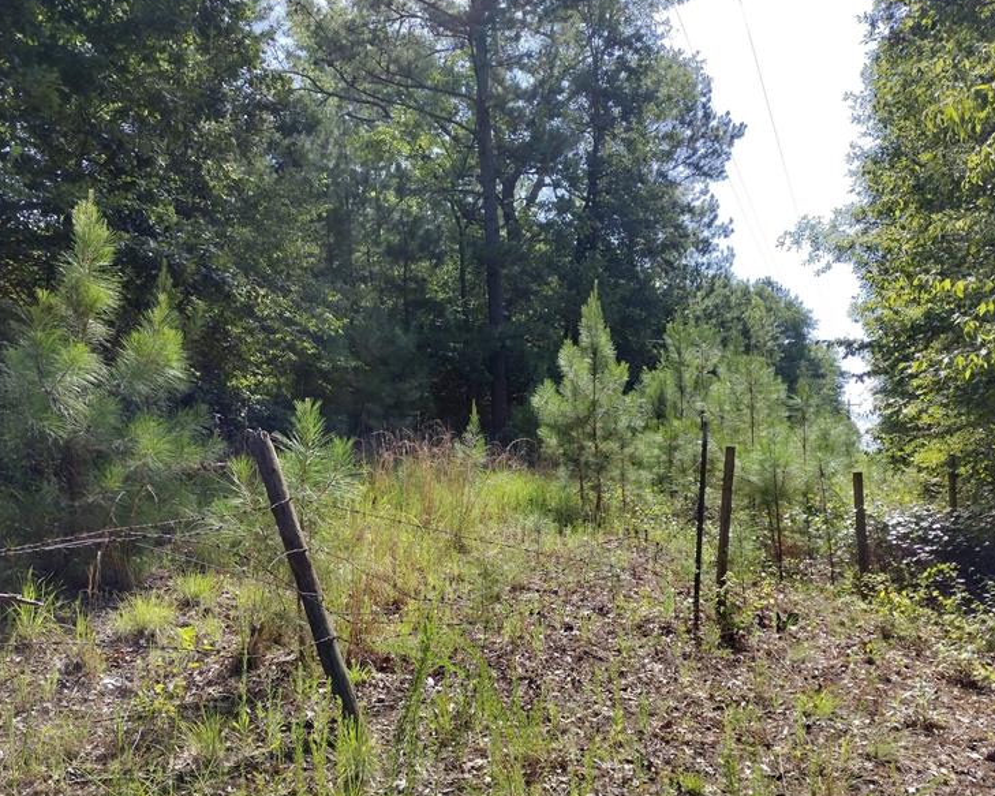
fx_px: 1089
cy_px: 482
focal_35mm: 37
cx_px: 502
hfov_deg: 49.1
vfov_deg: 39.9
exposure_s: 1/1320
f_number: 1.7
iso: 100
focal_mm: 4.71
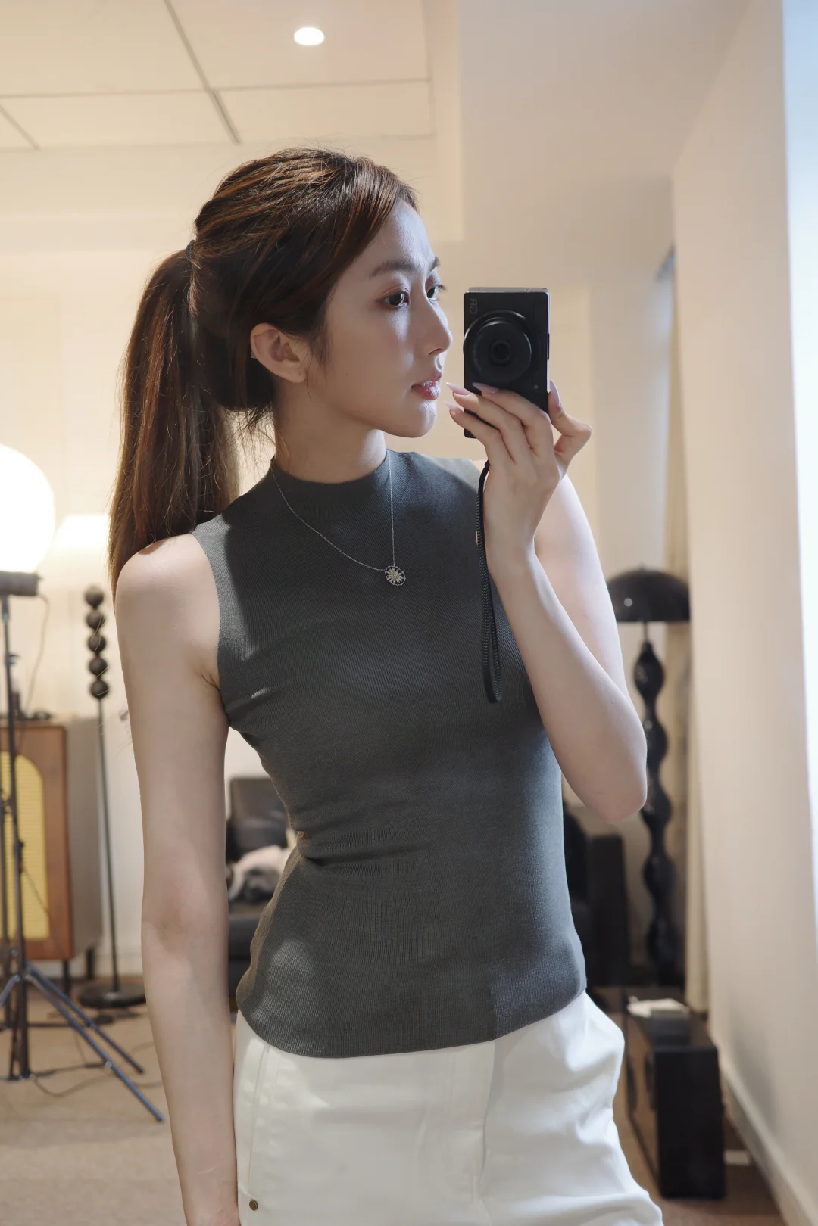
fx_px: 1363
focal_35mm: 40
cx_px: 409
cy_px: 613
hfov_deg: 33.4
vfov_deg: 48.5
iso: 250
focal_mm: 26
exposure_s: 1/30
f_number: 2.8
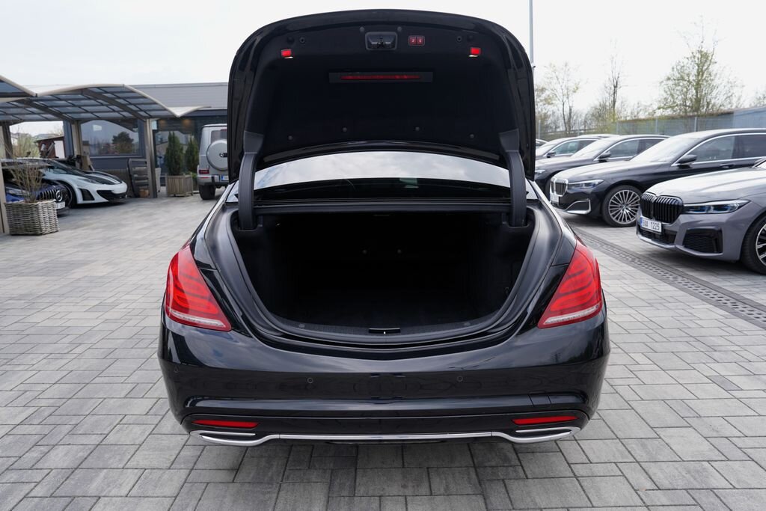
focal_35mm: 26
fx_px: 553
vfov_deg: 49.6
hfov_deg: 69.4
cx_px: 383
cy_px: 256
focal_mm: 26
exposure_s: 1/100
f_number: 5.6
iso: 100
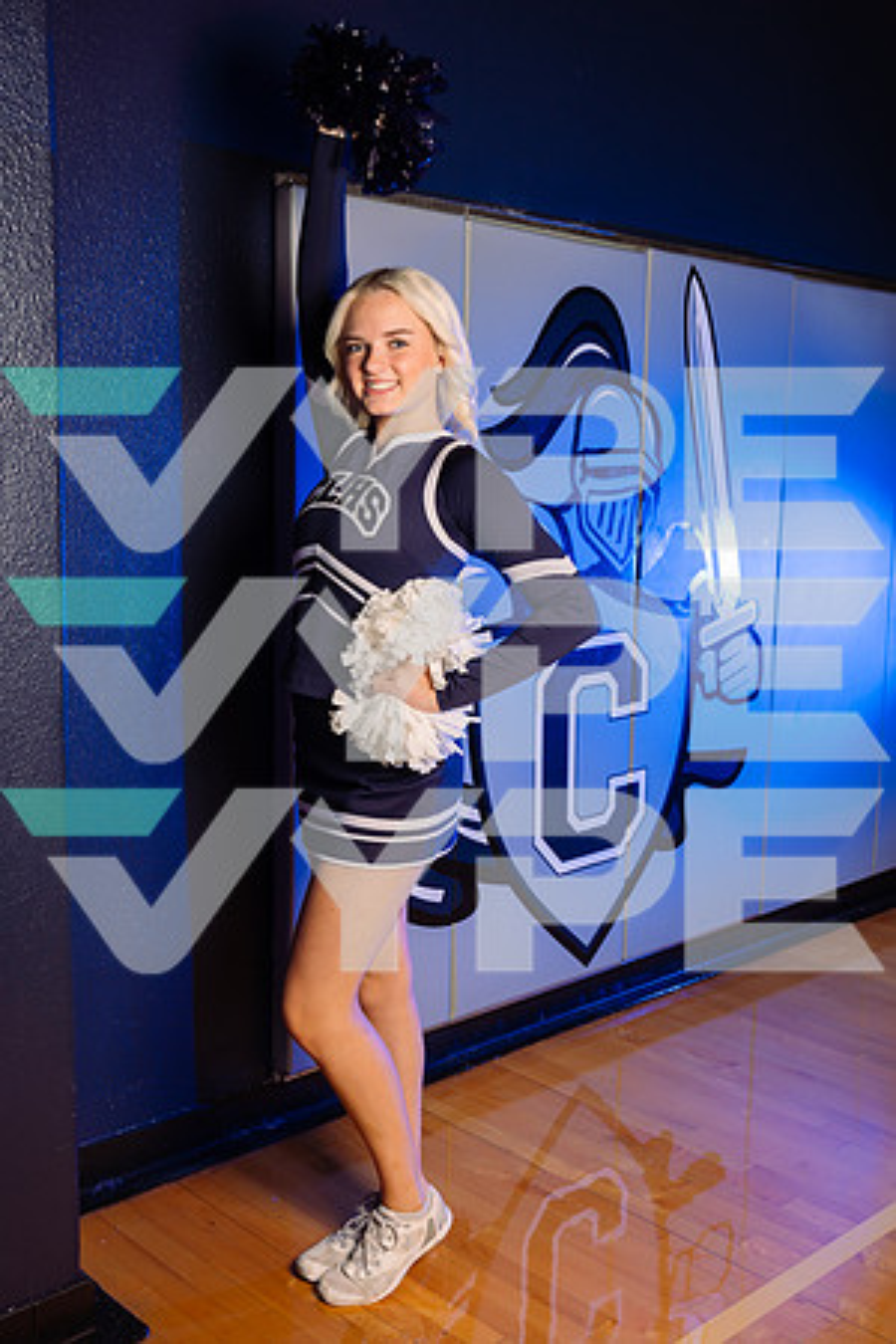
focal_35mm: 39
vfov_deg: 49.6
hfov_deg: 34.2
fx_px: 1456
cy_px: 672
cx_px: 448
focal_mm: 39
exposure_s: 1/250
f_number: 5.6
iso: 100
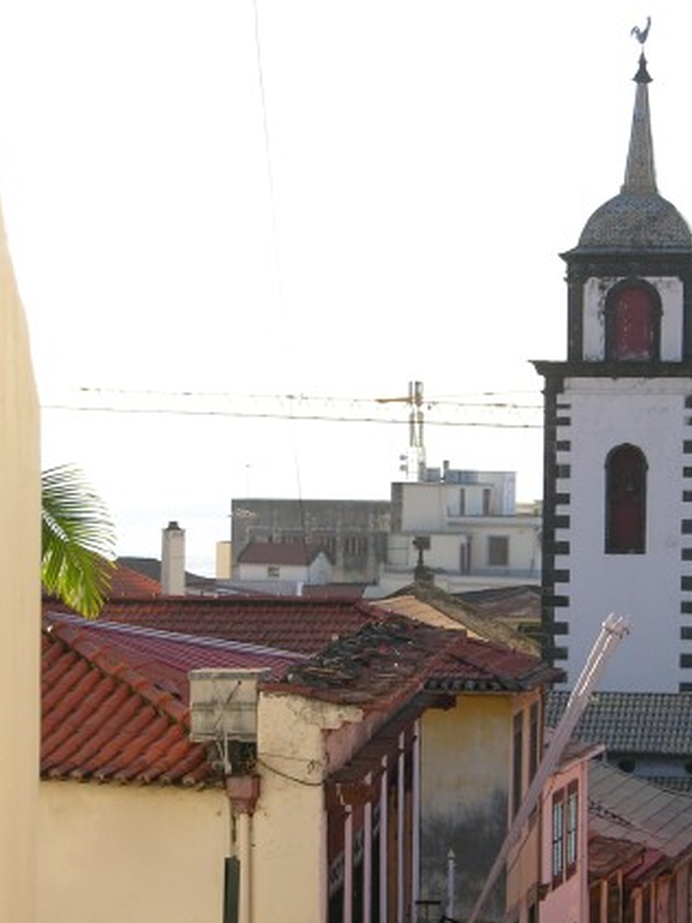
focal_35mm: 169
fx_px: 4507
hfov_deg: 8.8
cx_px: 511
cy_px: 770
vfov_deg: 11.6
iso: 50
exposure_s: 1/207
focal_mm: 23.7
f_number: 4
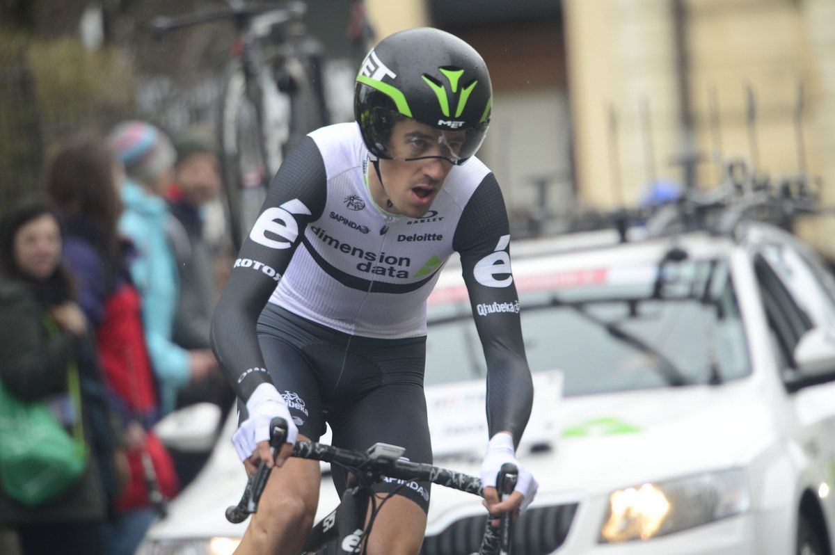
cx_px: 418
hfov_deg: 5.2
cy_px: 278
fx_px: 9270
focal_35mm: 400
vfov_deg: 3.4
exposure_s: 1/1000
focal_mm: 400
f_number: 5.6
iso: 1250
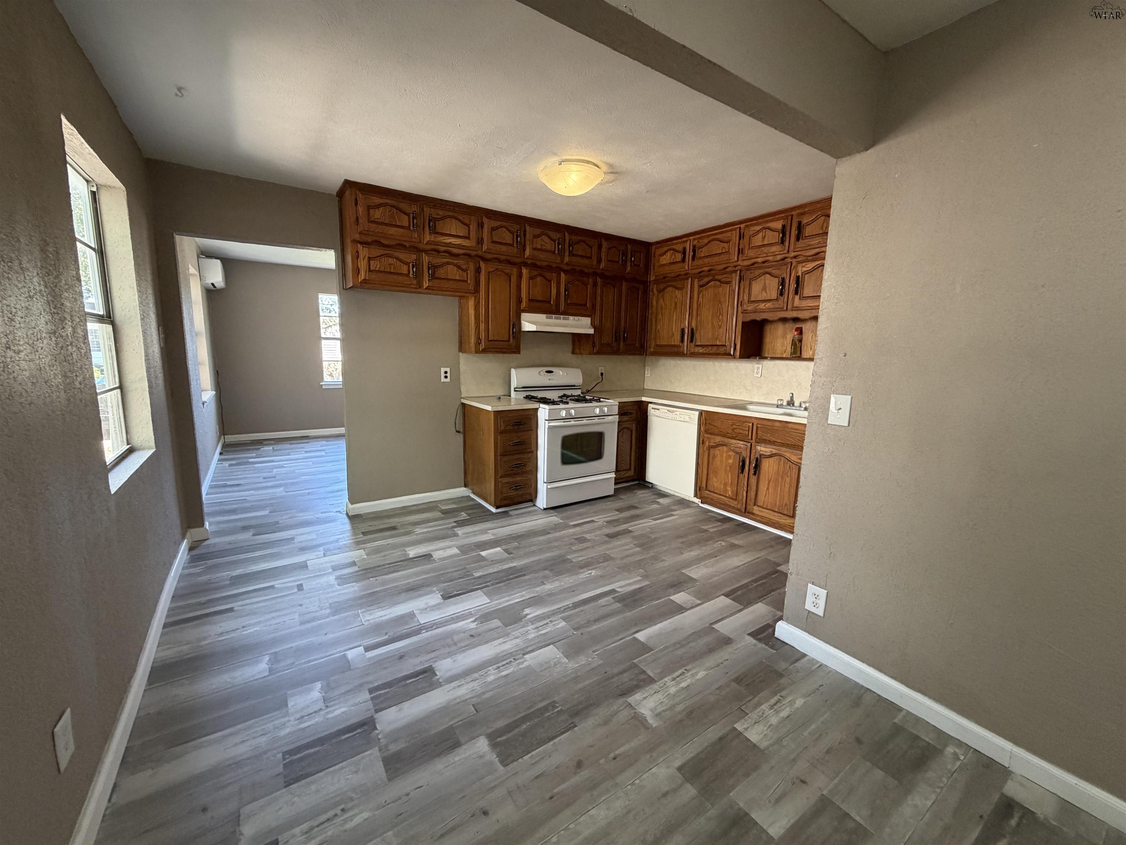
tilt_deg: -8.9
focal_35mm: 14
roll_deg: -1.0
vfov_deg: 85.7
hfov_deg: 102.1
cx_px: 563
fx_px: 455
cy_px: 422
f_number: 2.2
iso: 250
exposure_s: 1/60
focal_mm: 2.22
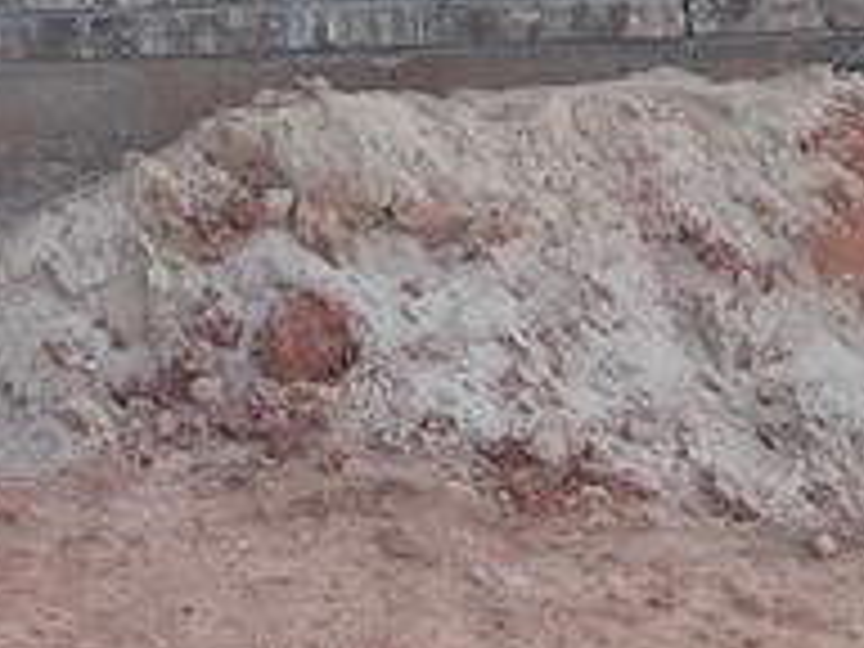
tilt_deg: +2.2
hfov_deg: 13.4
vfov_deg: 9.7
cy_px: -806
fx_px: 3469
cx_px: -396
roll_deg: +1.4
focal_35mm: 139
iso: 32
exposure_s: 1/1287
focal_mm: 4.25
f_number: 1.8
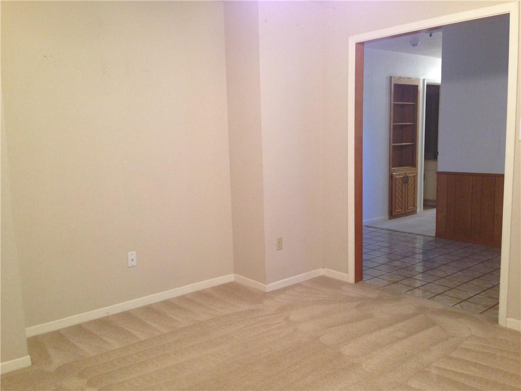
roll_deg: +1.3
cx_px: 260
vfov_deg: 42.9
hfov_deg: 55.4
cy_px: 196
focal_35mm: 33
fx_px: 497
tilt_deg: -7.3
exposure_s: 1/20
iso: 125
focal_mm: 4.12
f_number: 2.4
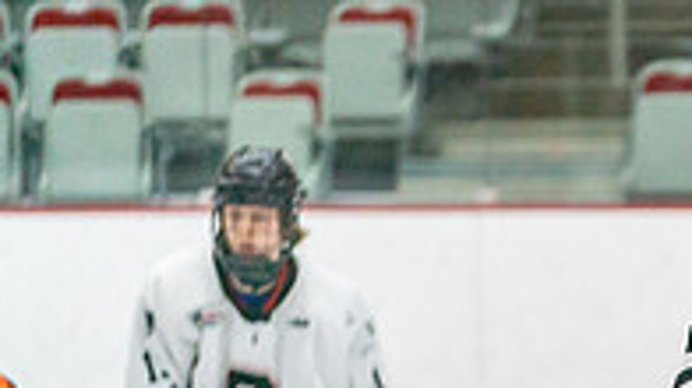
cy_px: 654
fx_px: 7721
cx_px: 967
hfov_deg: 5.1
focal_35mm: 421
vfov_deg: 2.9
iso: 3200
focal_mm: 136
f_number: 2.8
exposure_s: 1/1250
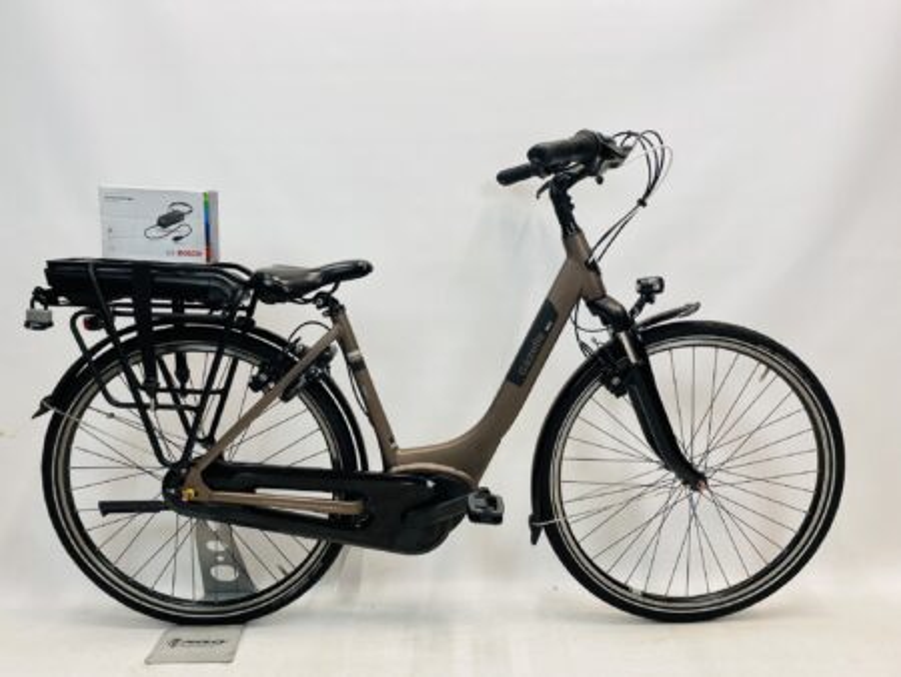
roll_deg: +0.8
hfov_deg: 67.3
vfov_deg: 53.1
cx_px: 450
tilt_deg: -7.0
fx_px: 677
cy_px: 338
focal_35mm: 26
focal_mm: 4.25
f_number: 1.8
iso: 50
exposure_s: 1/100
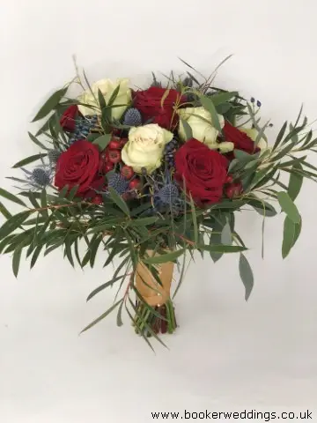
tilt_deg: -24.4
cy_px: 212
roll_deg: +0.0
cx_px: 158
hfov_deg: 28.0
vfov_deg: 36.8
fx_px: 635
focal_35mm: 52
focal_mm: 6
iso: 25
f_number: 2.4
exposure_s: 1/100
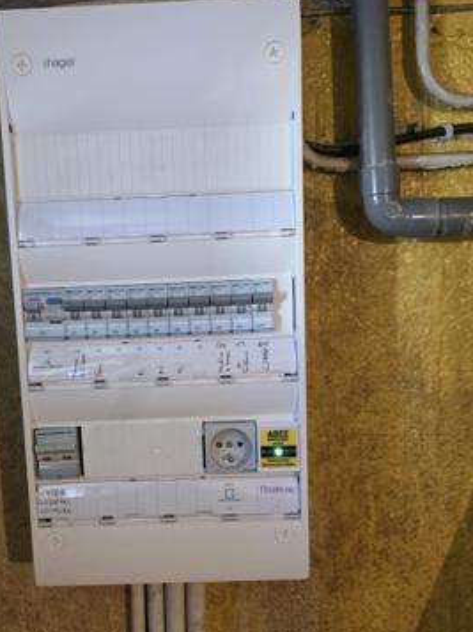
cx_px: 176
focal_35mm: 29
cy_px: 333
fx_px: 529
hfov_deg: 47.7
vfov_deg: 61.7
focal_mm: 6.3
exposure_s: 1/100
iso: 800
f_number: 1.7
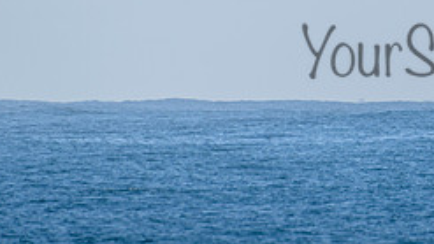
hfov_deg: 1.4
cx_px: 597
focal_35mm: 1510
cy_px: -8
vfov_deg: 0.8
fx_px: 17379
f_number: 5.6
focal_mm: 500
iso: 110
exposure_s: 1/2000
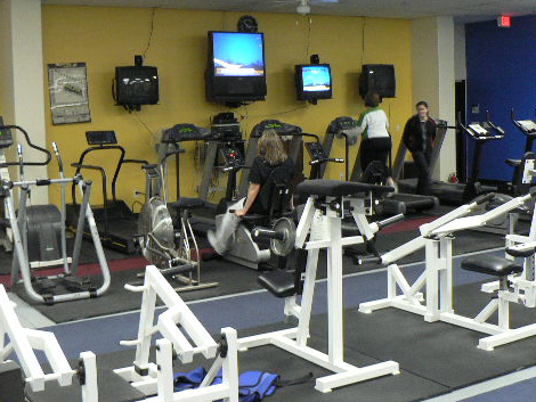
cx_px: 249
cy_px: 177
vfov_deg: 29.7
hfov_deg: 38.9
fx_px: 759
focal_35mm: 49
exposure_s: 1/8
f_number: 2.8
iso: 200
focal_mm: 6
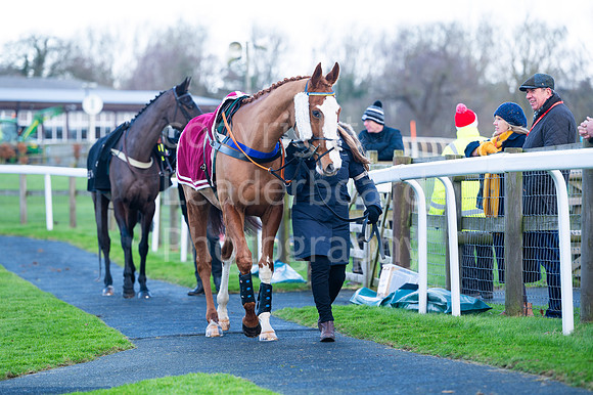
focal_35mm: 148
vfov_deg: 9.3
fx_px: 2437
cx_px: 296
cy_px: 198
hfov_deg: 13.9
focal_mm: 145
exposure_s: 1/320
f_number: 3.5
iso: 250
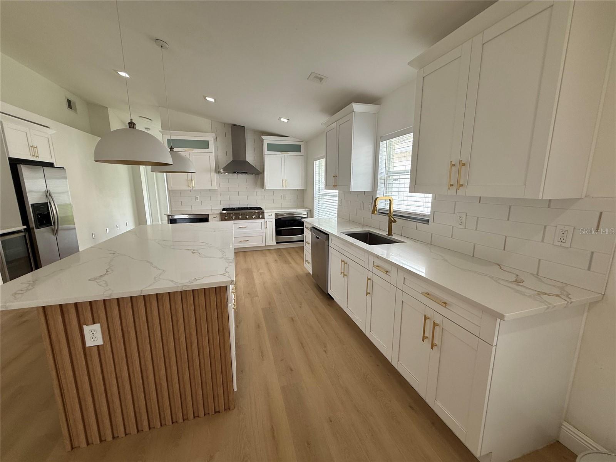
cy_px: 231
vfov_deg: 85.7
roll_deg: +0.5
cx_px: 308
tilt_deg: -8.2
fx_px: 249
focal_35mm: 14
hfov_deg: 102.1
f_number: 2.2
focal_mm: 2.22
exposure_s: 1/120
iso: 64
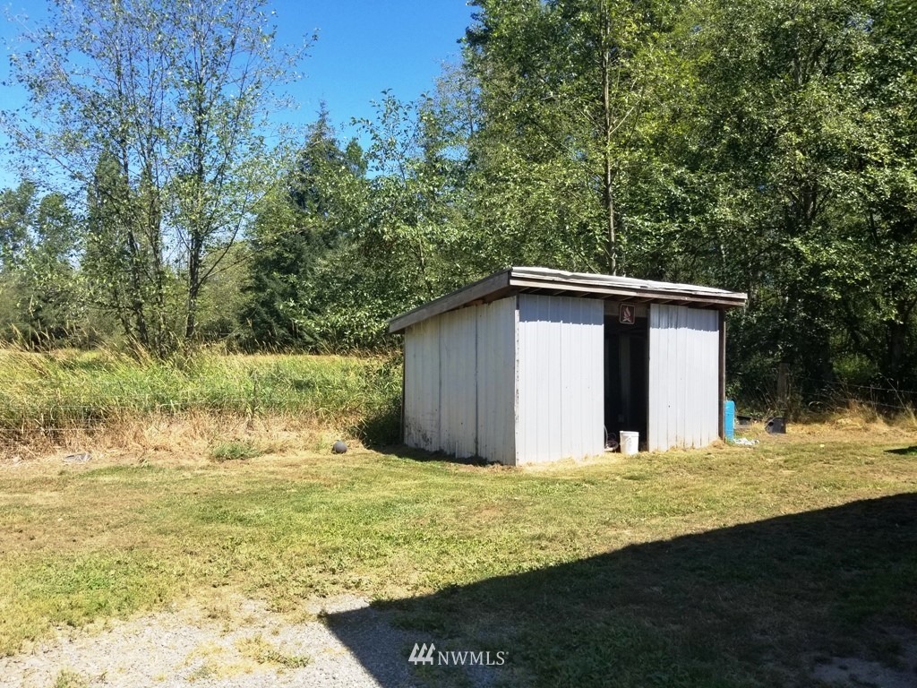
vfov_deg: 53.1
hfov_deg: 67.3
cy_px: 344
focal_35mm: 26
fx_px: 689
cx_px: 458
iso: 50
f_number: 1.7
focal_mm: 4.25
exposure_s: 1/1448
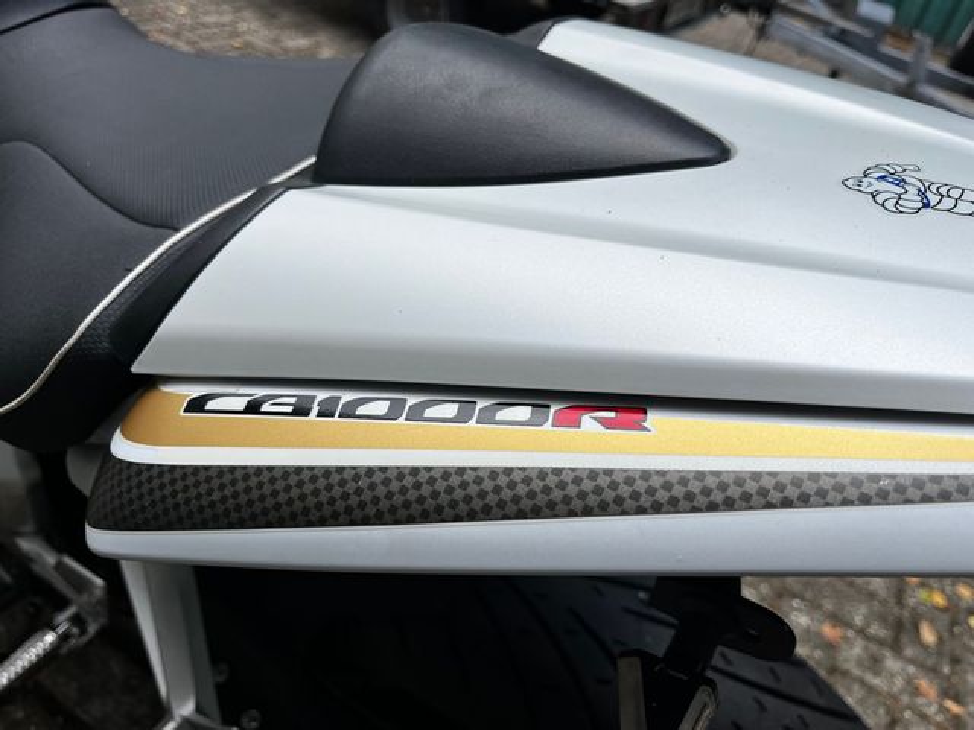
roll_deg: -16.3
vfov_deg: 53.1
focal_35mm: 26
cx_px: 487
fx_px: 732
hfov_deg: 67.3
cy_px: 365
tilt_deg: -37.0
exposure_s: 1/920
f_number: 1.6
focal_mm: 5.1
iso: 50
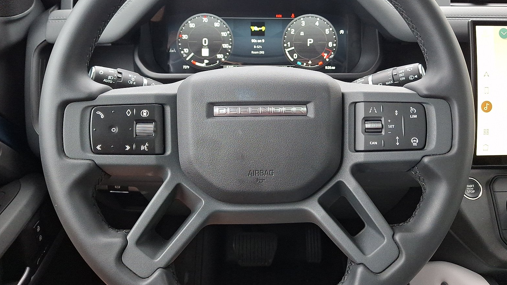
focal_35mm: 28
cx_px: 259
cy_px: 94
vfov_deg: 41.0
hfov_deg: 67.9
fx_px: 376
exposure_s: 1/120
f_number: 1.8
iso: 195
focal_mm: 4.69
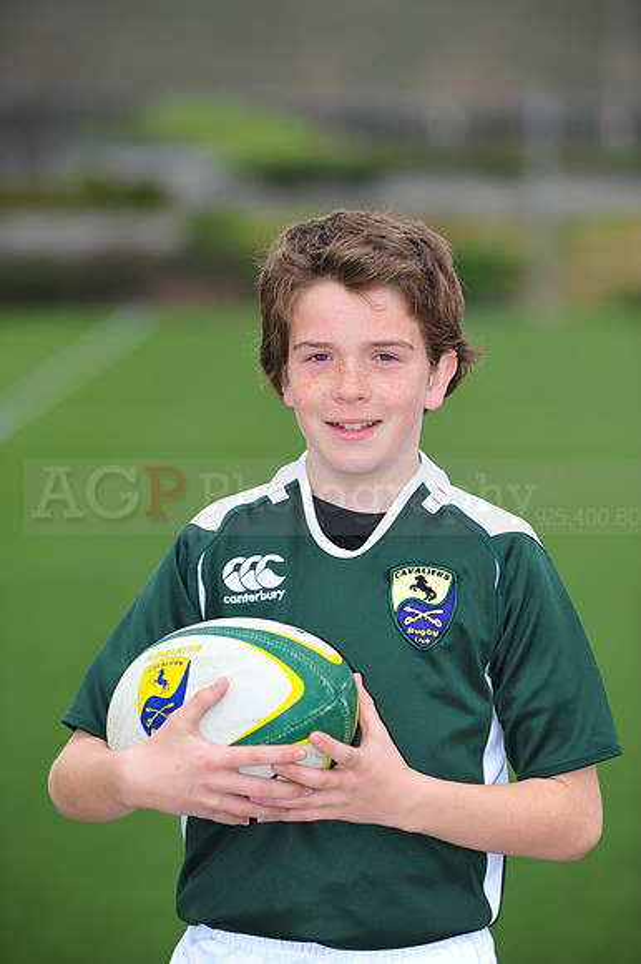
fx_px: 4412
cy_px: 482
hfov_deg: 8.3
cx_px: 320
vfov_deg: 12.5
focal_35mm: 165
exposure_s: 1/320
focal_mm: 165
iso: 200
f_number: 4.5
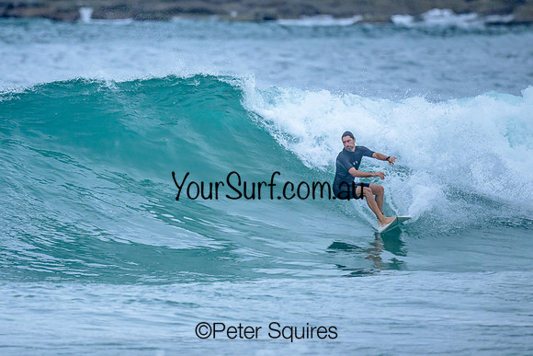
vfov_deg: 1.3
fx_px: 16039
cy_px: 145
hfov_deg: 1.9
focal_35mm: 1083
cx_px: 172
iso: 1400
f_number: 6.3
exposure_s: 1/3200
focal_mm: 800
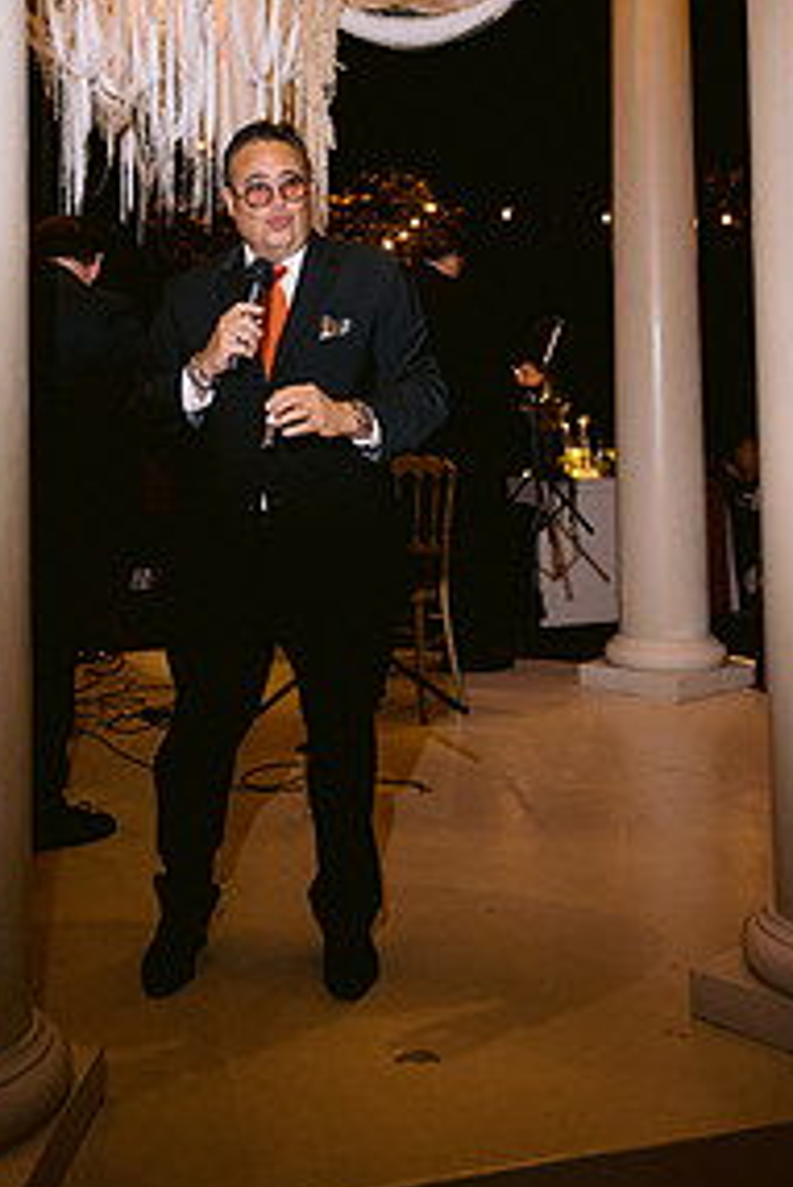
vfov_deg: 43.0
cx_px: 299
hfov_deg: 30.4
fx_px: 1452
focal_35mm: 44
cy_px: 286
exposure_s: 1/100
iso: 800
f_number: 3.2
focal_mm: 28
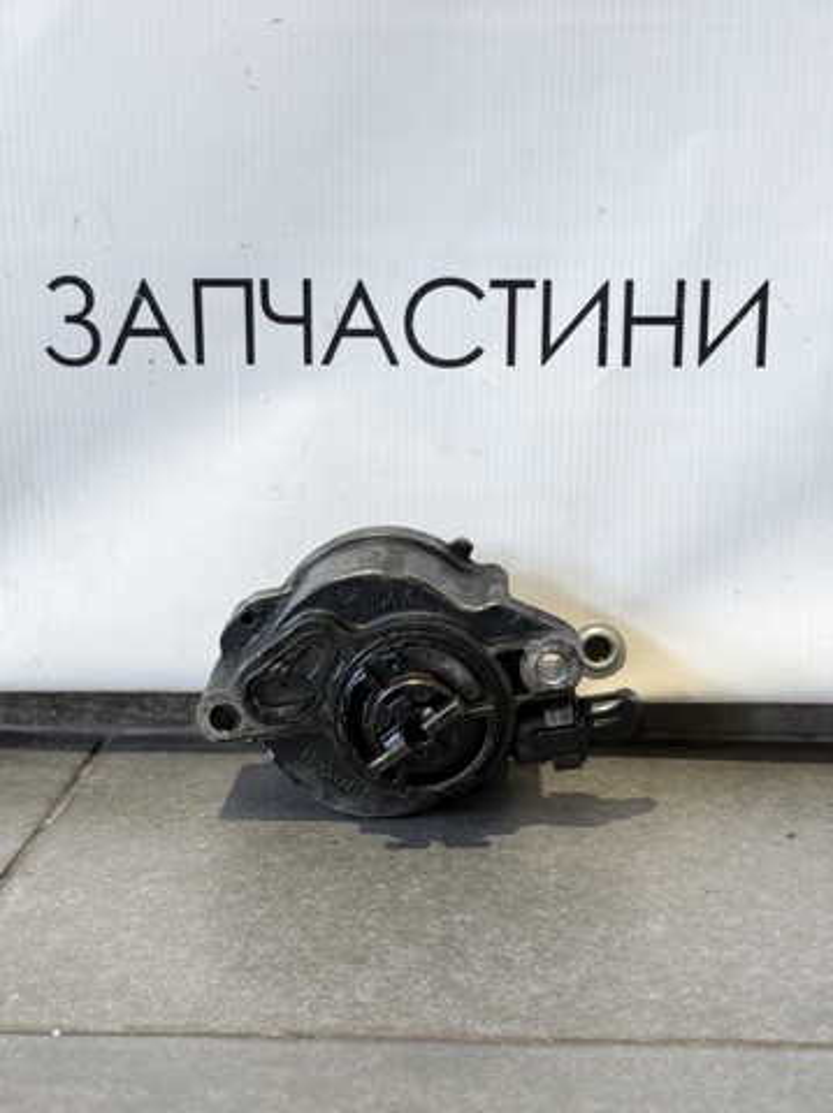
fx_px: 1543
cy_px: 556
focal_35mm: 48
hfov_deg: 30.2
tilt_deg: -11.7
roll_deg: -1.6
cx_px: 416
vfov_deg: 39.7
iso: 200
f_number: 1.78
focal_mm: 6.76
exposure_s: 1/33
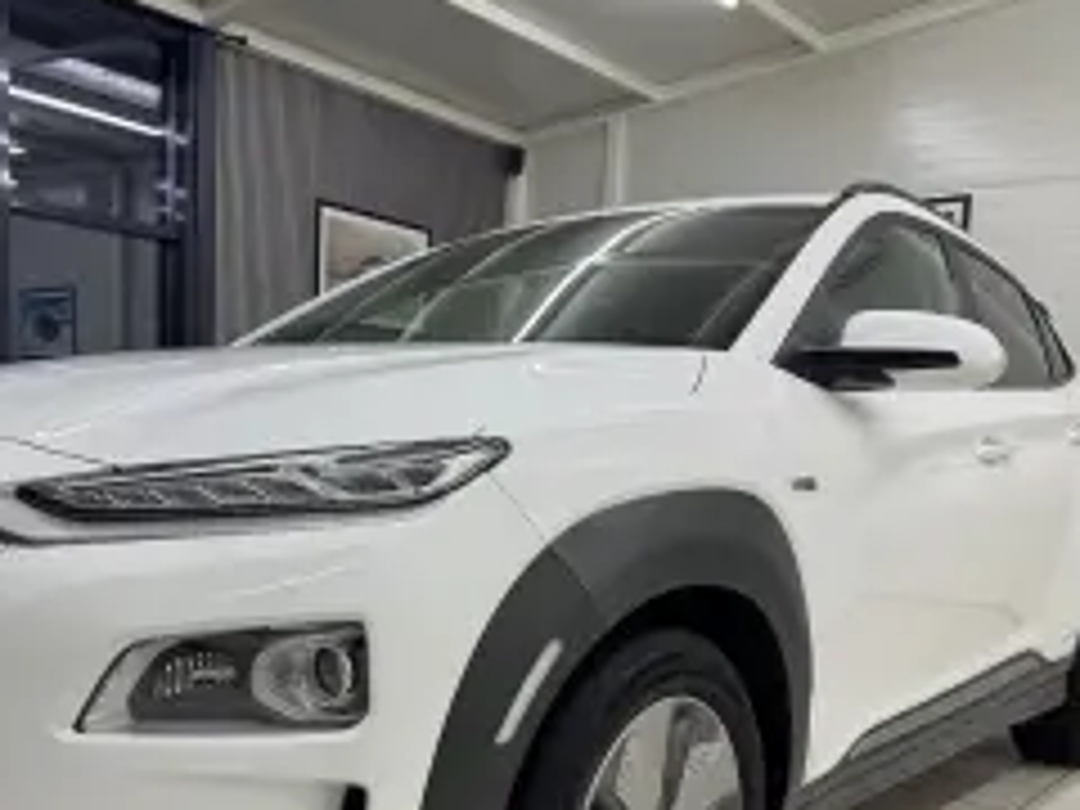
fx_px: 1123
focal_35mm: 36
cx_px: 432
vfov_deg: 38.8
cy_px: 594
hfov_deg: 51.0
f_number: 1.78
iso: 125
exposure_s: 1/100
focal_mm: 6.76
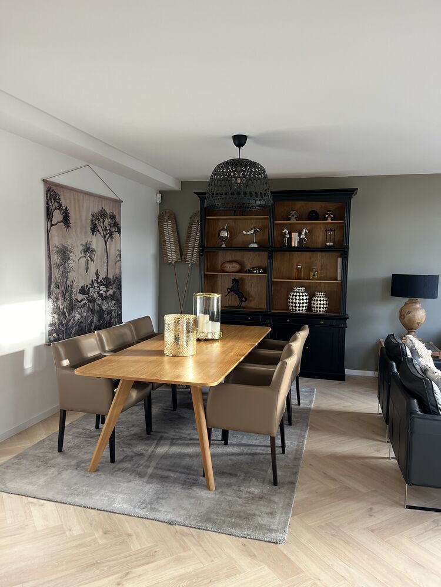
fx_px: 442
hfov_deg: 53.1
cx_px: 220
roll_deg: -0.1
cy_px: 294
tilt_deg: -3.9
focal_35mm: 26
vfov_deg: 67.3
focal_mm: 5.1
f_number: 1.6
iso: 125
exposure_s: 1/121
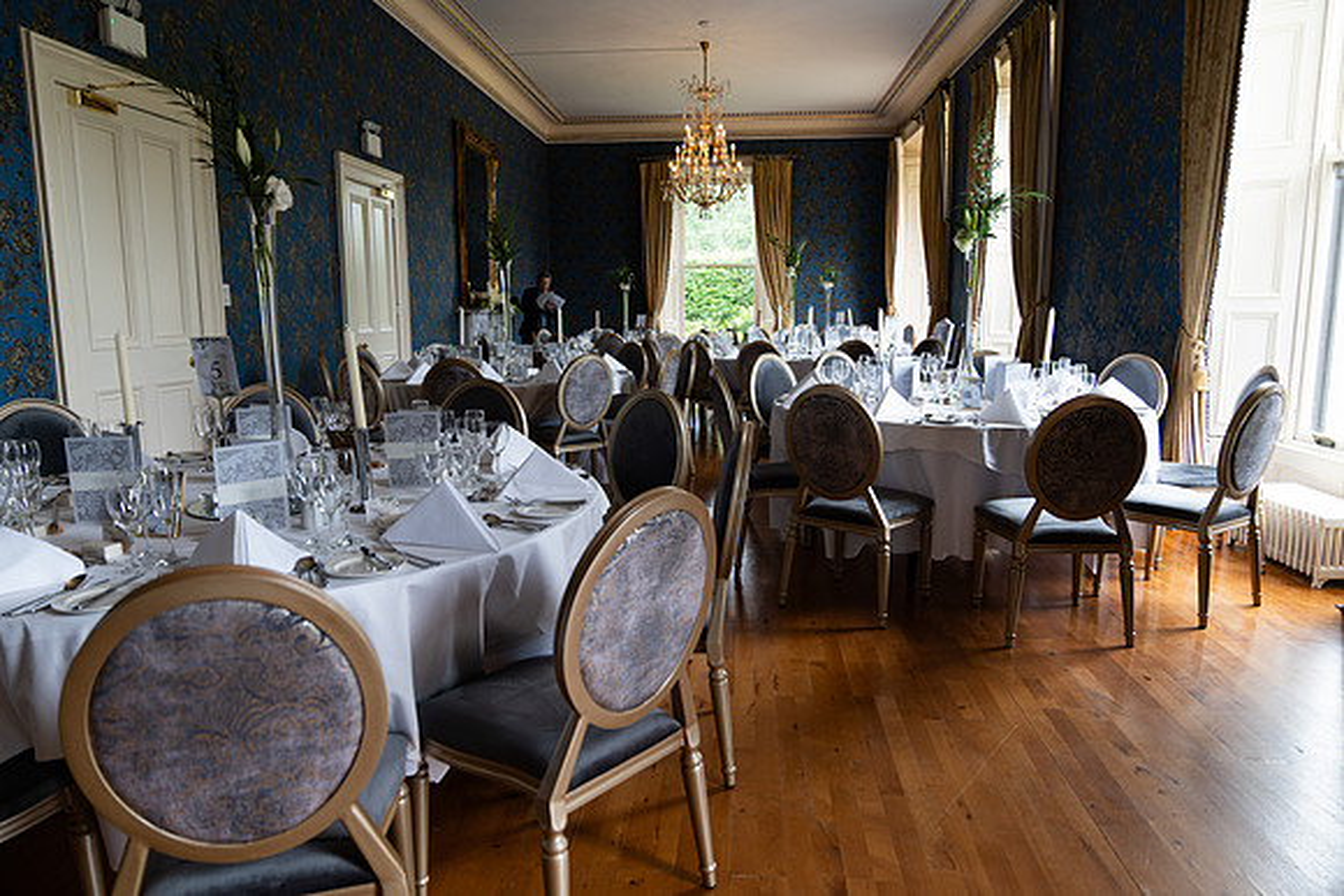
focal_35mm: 24
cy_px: 448
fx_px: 896
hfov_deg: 73.7
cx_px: 672
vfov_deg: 53.2
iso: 400
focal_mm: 24
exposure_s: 1/160
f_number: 2.8
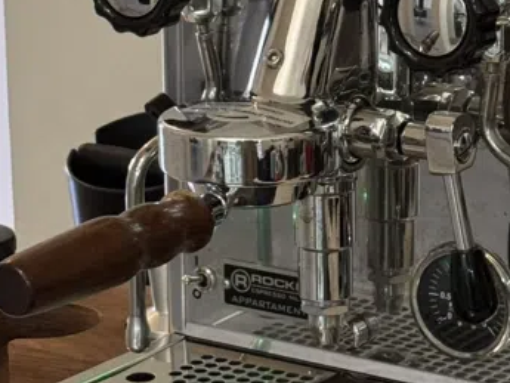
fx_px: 1312
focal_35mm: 89
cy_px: 146
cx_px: 417
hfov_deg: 21.7
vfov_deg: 16.6
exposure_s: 1/33
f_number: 1.78
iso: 320
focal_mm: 6.76
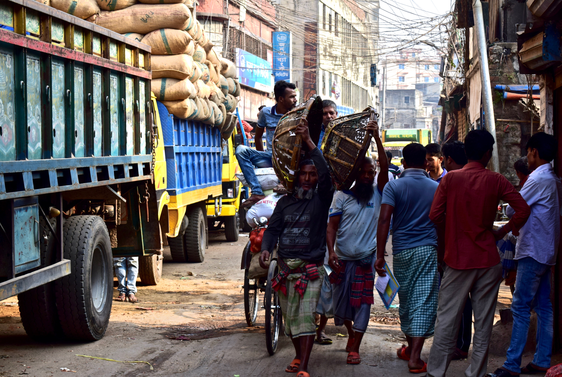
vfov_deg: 18.3
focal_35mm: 75
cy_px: 188
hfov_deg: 26.9
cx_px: 281
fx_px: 1174
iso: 100
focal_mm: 50
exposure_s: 1/80
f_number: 9
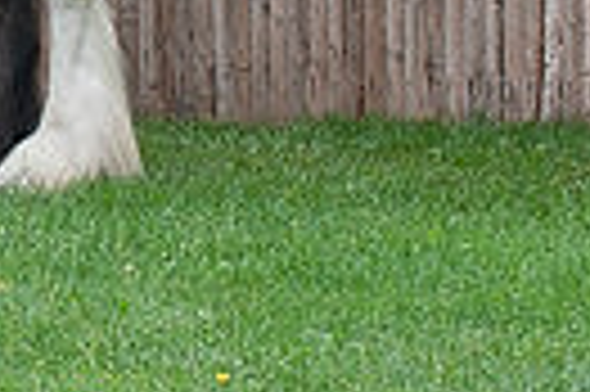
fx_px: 7317
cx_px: -455
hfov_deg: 4.6
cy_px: -313
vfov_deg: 3.1
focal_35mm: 447
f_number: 5.6
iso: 1800
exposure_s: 1/1000
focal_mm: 116
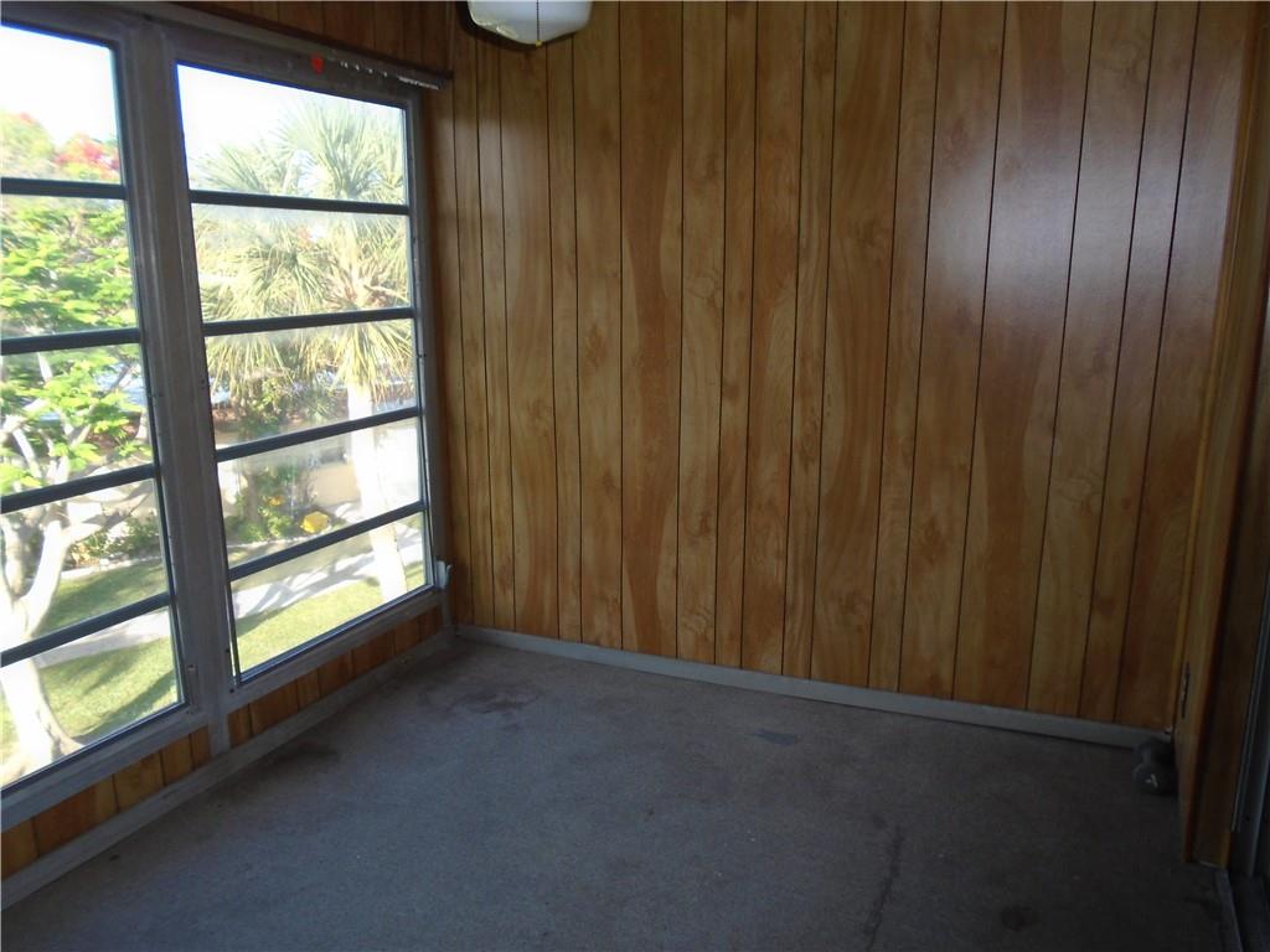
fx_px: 954
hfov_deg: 67.3
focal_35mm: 26
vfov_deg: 53.1
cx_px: 635
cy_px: 476
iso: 100
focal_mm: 4.6
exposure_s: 1/80
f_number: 3.2
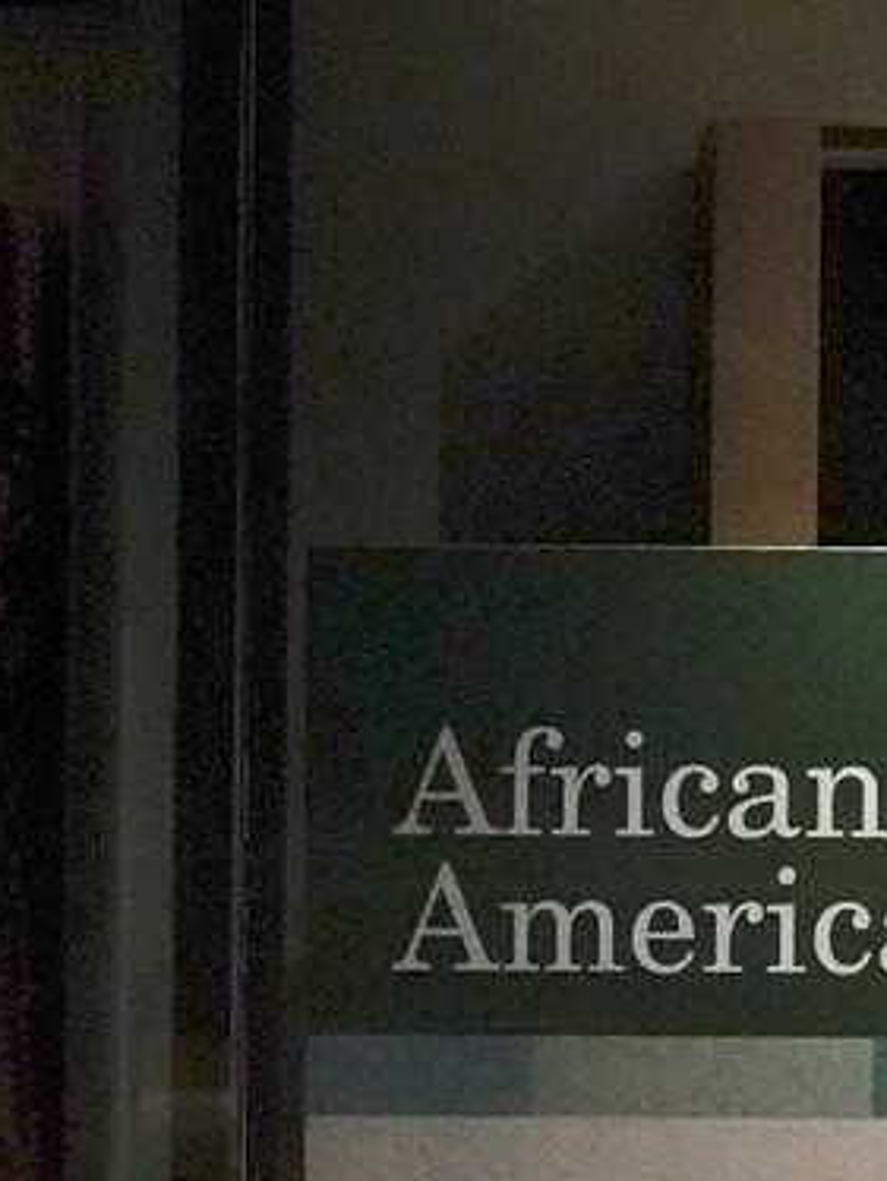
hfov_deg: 6.5
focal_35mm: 226
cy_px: 1854
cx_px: -294
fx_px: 7713
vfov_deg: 8.5
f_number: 5.6
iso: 10000
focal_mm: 44
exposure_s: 1/100
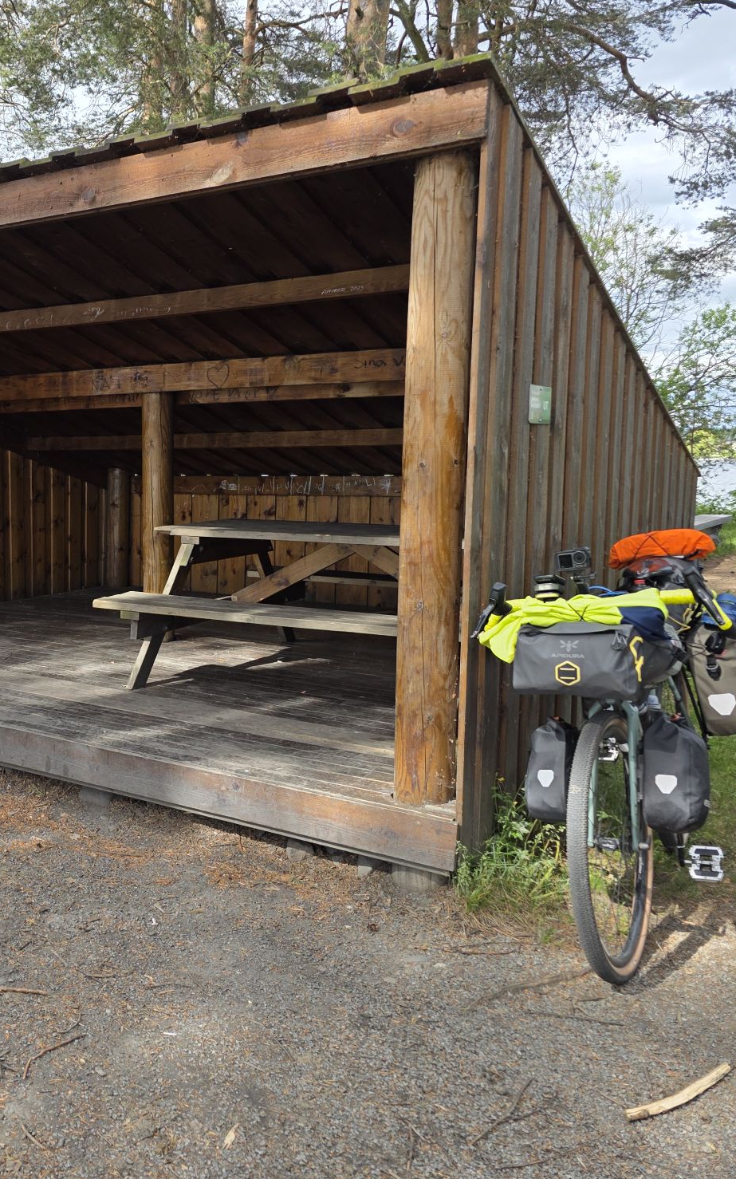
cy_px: 586
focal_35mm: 33
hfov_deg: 36.3
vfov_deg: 58.2
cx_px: 94
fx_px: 1060
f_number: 1.7
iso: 80
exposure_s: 1/1395
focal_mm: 6.3
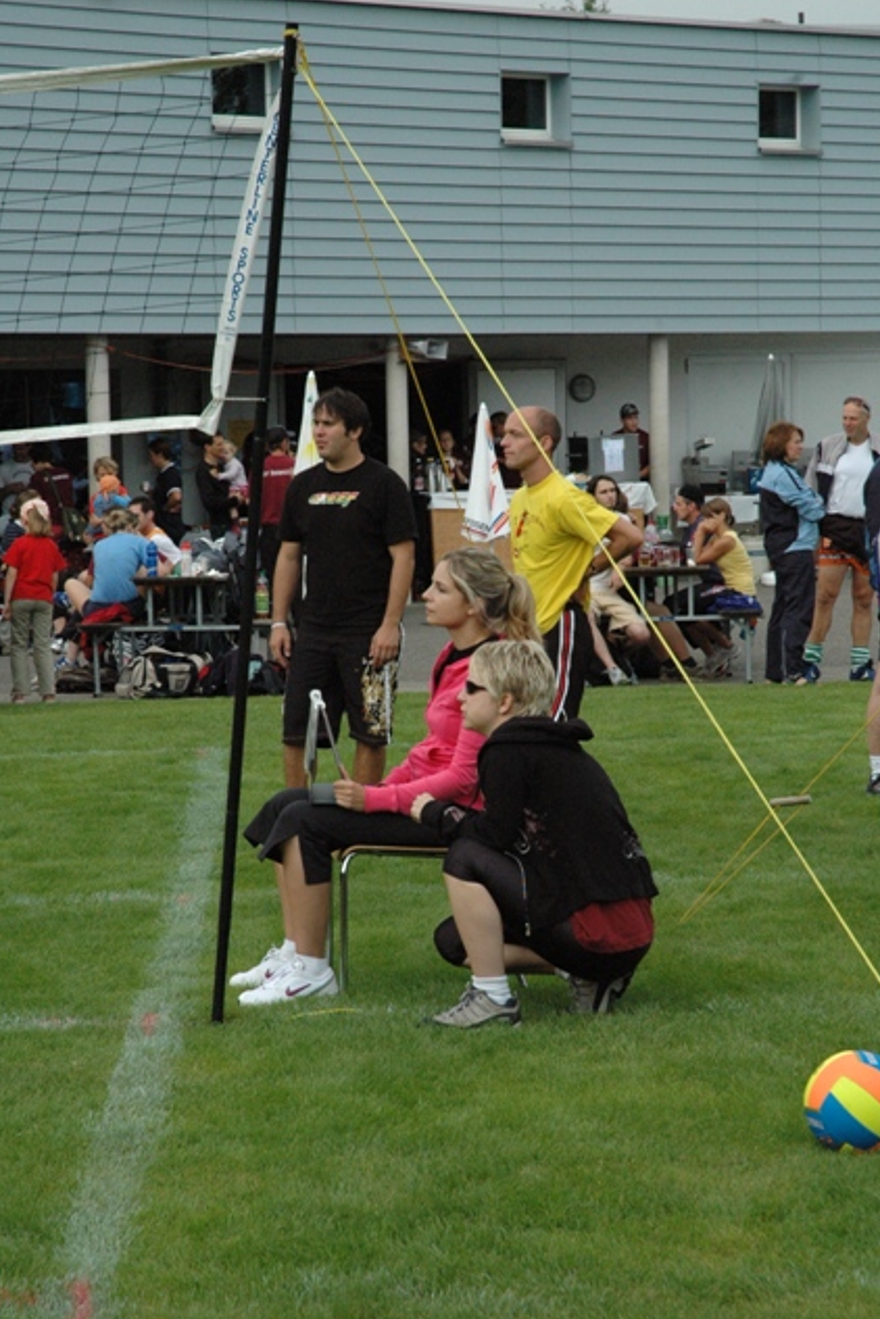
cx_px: 441
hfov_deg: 12.9
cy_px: 663
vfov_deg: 19.3
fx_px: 3886
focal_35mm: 106
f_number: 11
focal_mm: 70
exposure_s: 1/500
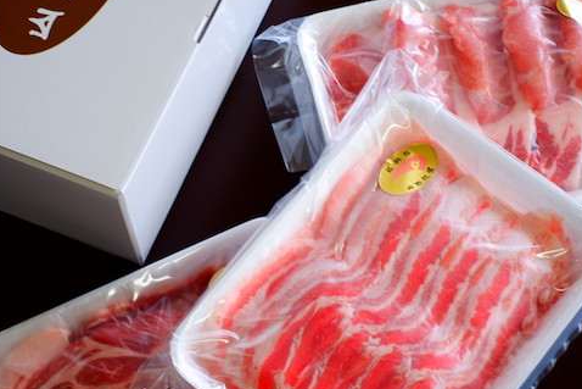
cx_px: 264
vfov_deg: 19.2
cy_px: 188
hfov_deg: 28.4
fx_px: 1148
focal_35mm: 71
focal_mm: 35
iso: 200
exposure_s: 1/25
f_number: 5.6
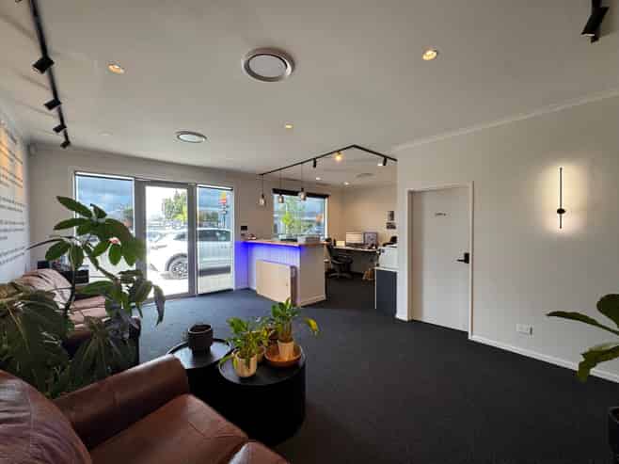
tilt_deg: -0.1
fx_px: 250
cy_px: 232
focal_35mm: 14
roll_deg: +0.8
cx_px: 310
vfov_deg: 85.6
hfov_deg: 102.1
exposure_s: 1/100
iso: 80
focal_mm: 2.22
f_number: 2.2
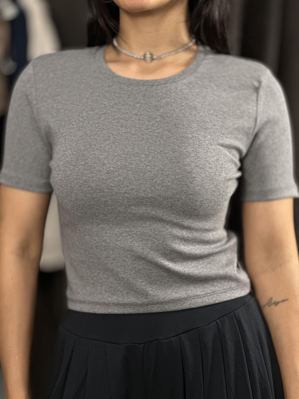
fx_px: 887
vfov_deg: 25.3
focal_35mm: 77
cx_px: 150
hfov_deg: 19.1
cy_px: 200
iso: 200
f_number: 2.8
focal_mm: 9
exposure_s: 1/100
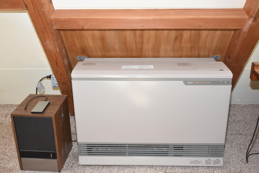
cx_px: 130
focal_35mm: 30
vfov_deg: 43.6
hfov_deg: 61.9
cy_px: 86
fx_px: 216
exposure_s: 1/60
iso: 1000
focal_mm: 20
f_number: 5.6
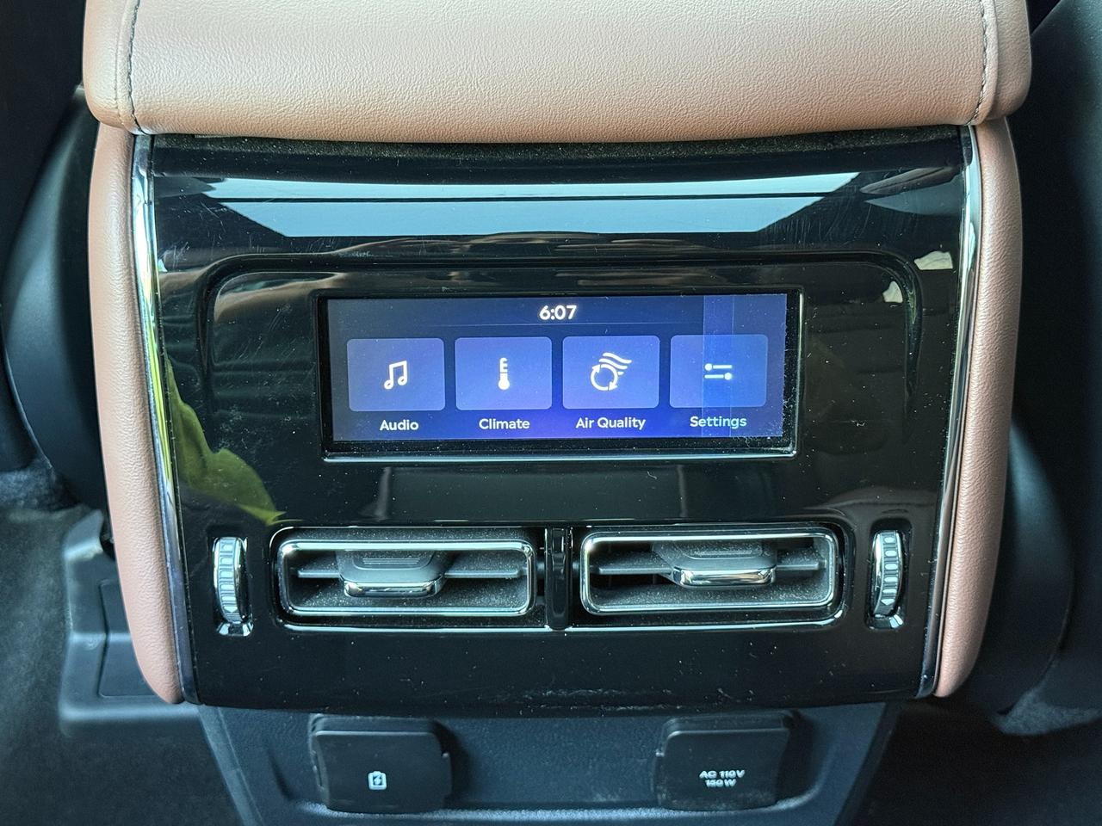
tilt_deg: -41.3
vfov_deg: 30.3
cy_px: 413
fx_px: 1528
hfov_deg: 39.7
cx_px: 551
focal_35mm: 48
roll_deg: -3.1
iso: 500
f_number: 1.78
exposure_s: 1/40
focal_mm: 6.76
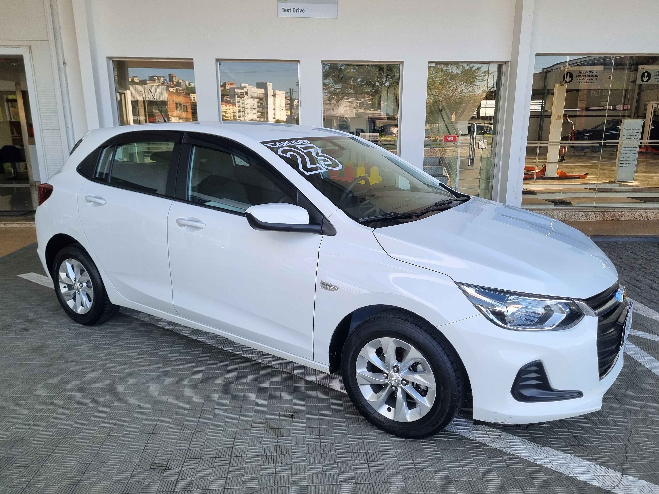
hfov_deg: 67.3
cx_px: 330
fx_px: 495
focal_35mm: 26
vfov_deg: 53.1
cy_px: 247
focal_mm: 5.4
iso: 50
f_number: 1.8
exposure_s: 1/416
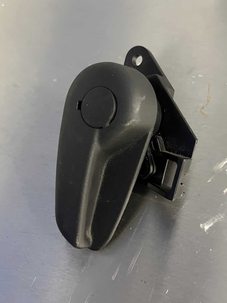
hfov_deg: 40.4
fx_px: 306
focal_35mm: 35
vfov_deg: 52.6
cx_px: 142
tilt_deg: -60.8
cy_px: 156
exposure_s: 1/33
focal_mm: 5.1
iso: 500
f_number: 1.6
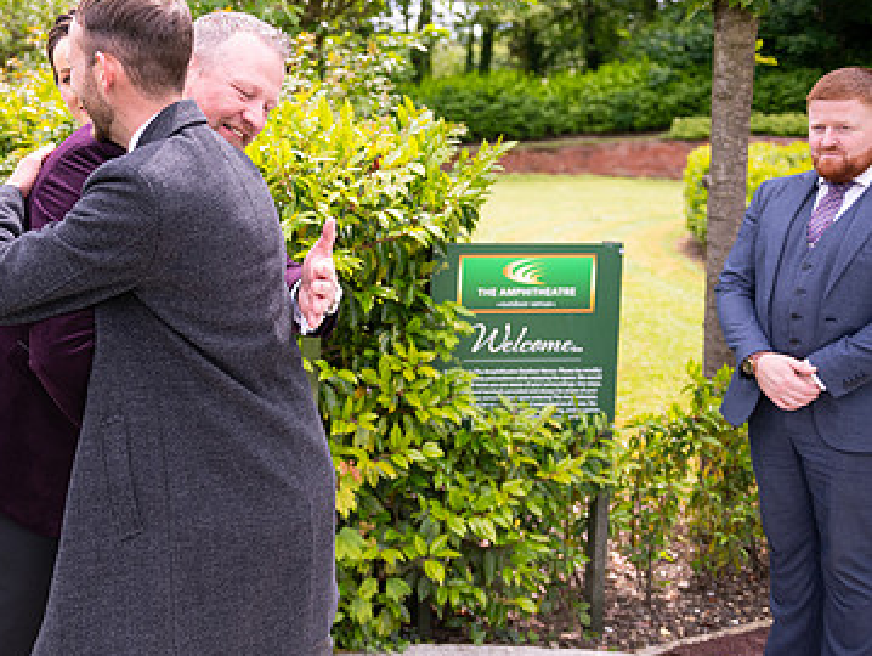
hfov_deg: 40.3
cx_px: 170
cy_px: 264
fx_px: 1135
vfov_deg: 32.1
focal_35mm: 45
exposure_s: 1/1250
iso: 250
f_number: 3.5
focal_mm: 29
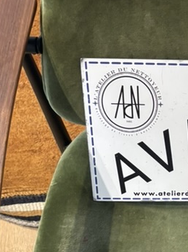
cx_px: 227
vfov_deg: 24.6
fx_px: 558
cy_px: 226
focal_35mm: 77
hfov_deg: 18.1
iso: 250
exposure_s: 1/50
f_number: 1.6
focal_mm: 5.96
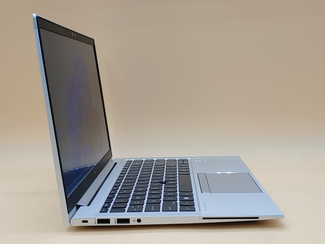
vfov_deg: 30.9
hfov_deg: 40.4
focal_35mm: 47
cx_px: 159
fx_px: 441
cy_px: 120
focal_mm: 4.36
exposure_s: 1/130
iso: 50
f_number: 1.8
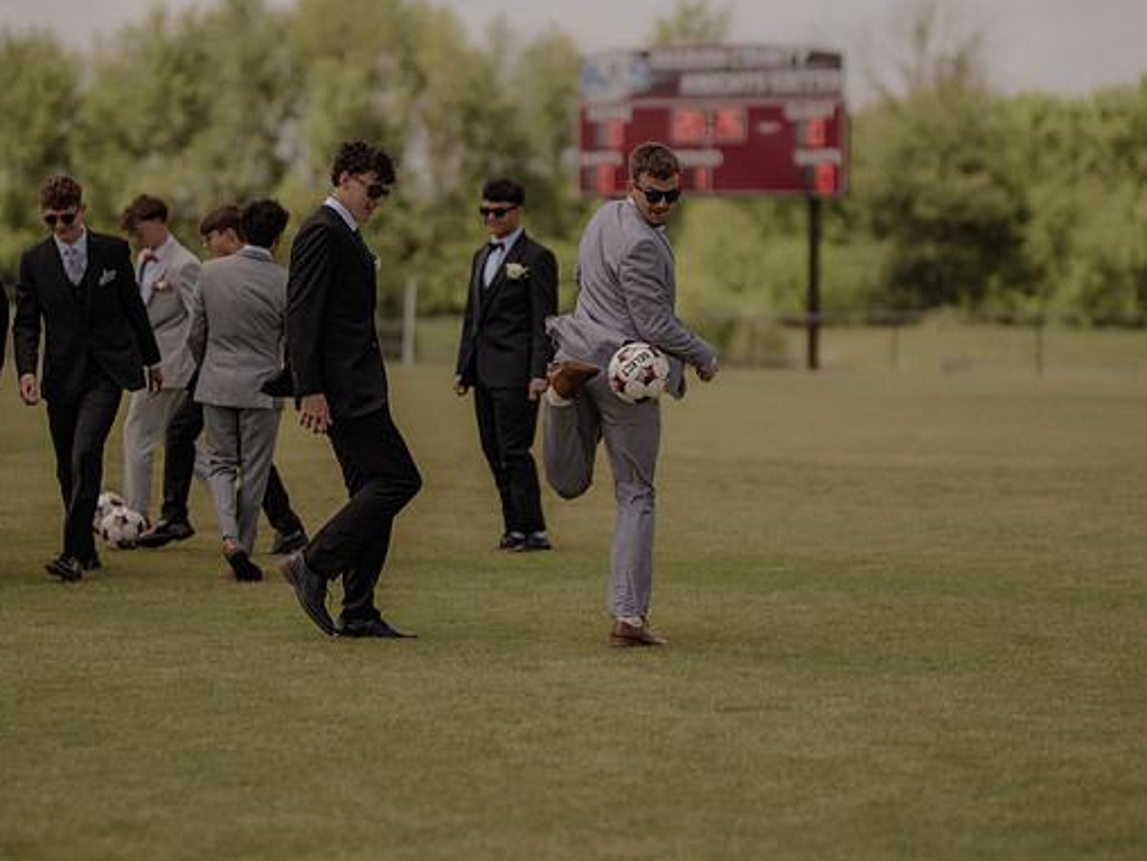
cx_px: 530
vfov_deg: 10.7
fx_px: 4607
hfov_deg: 14.2
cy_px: 428
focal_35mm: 139
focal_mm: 85
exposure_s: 1/4000
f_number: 1.4
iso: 125
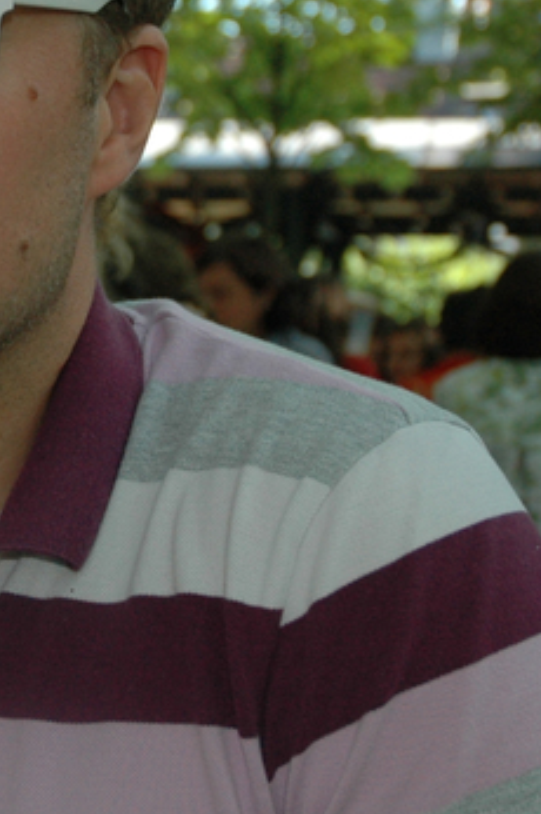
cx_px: -146
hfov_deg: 12.3
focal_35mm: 108
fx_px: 2449
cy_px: 276
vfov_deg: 18.8
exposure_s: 1/320
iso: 400
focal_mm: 25
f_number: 3.8
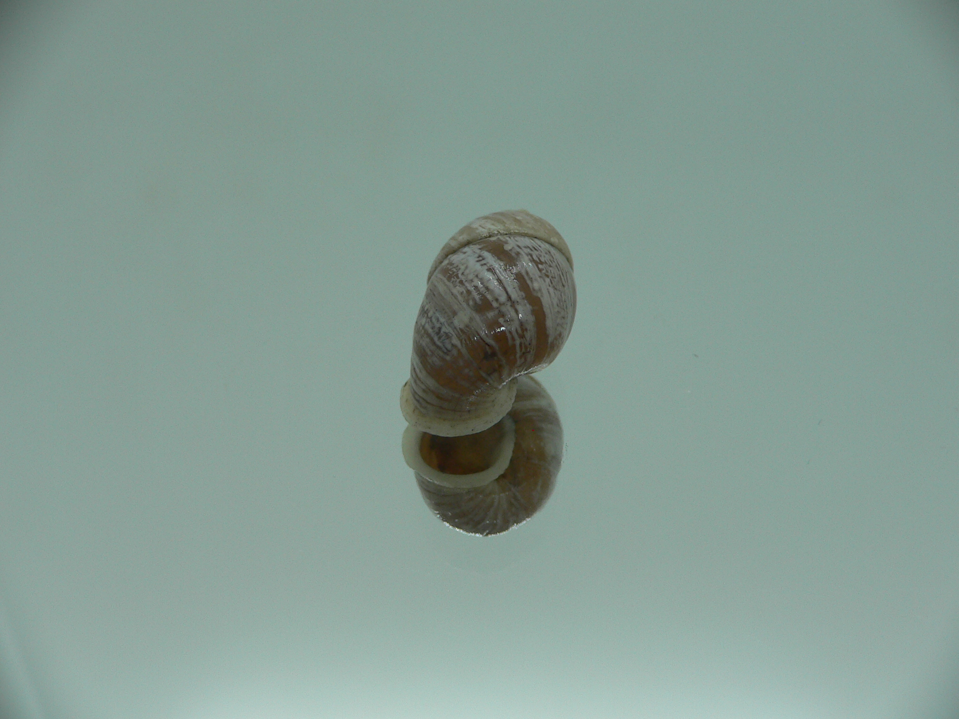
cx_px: 480
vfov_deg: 40.7
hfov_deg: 52.6
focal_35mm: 35
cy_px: 360
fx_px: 970
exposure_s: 1/60
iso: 80
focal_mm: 4.6
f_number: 2.8
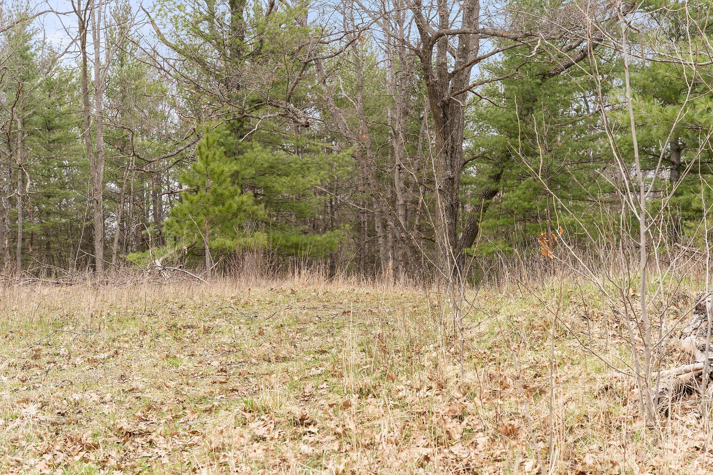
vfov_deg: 19.5
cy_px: 238
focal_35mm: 70
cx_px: 356
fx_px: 1386
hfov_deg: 28.8
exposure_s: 1/250
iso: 320
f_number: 8
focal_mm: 70
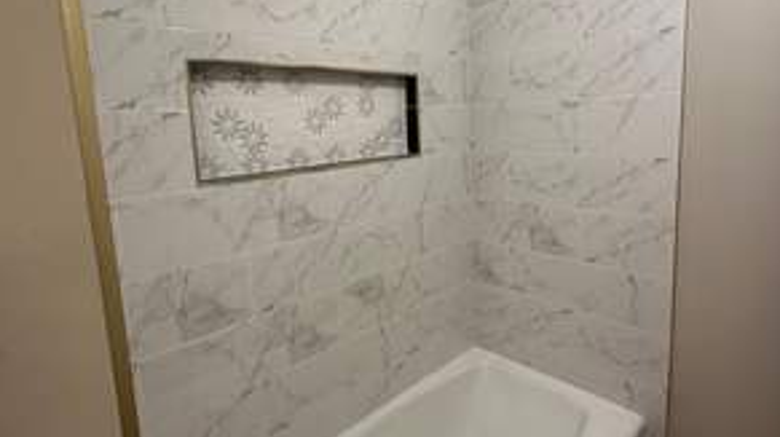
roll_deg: +1.2
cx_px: 397
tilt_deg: -6.6
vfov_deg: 53.2
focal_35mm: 21
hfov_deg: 83.9
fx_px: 434
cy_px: 180
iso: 250
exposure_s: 1/60
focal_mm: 2.22
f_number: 2.2
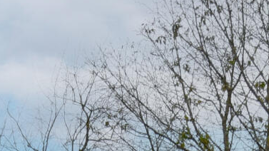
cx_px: 109
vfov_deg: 7.6
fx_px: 892
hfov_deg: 17.1
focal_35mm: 125
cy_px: 538
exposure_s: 1/250
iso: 320
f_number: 8
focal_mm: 10
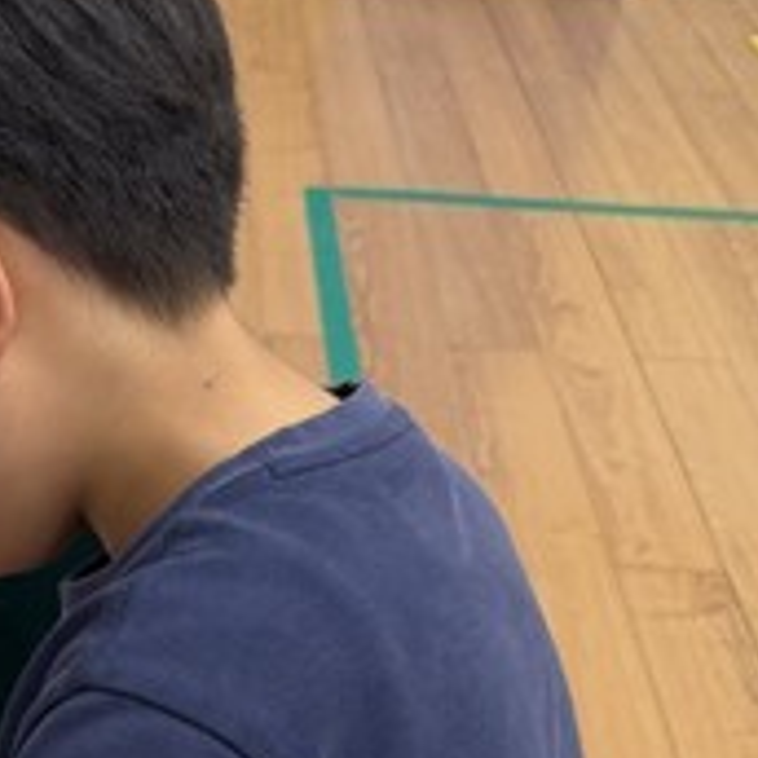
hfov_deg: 21.1
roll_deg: -0.8
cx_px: -242
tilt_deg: -37.6
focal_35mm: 74
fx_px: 1833
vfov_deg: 22.8
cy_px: 679
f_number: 1.78
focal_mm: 6.76
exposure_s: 1/120
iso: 125
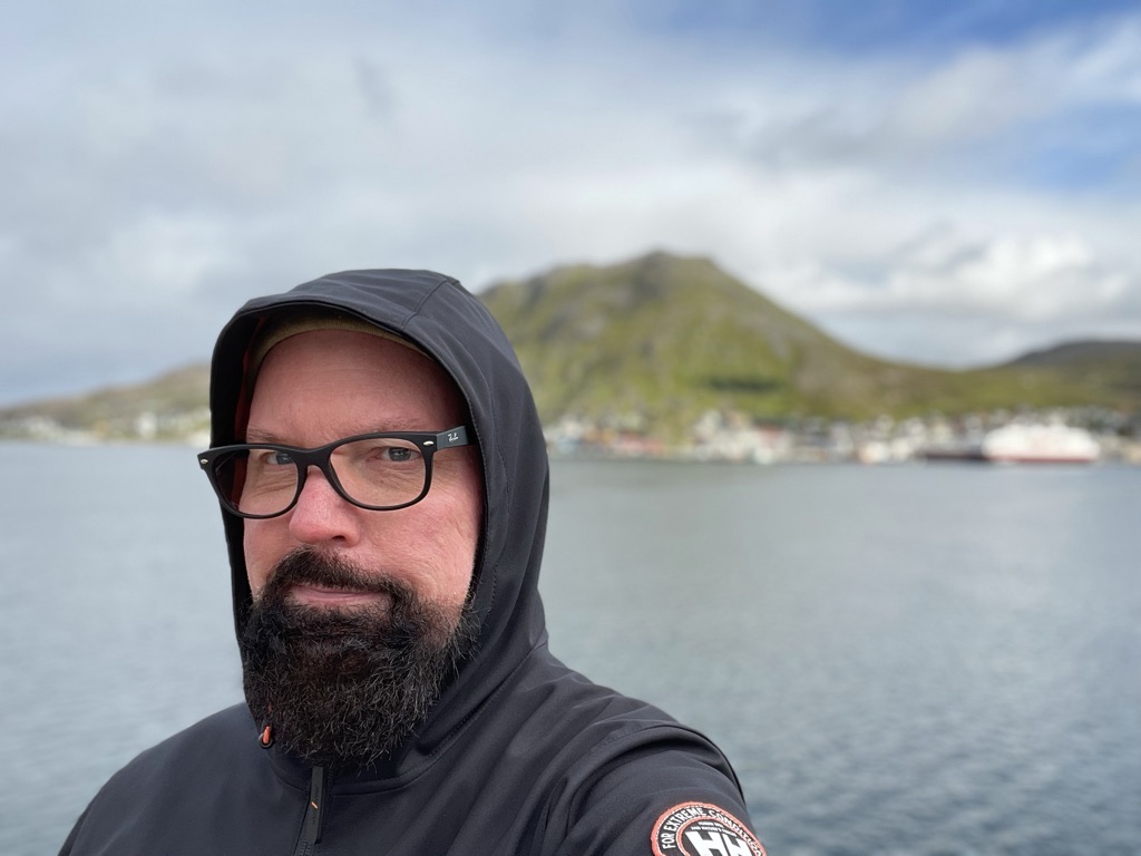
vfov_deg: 46.8
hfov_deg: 60.0
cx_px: 570
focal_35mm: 30
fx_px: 989
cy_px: 428
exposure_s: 1/340
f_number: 2.2
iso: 25
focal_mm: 2.71
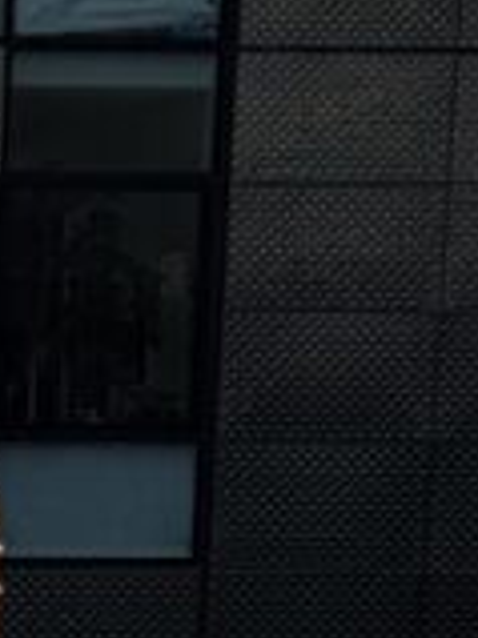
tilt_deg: -3.1
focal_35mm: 309
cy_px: 867
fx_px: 5697
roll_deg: -0.5
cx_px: -996
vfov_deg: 6.4
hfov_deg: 4.6
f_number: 1.78
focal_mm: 6.76
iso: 64
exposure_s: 1/3425
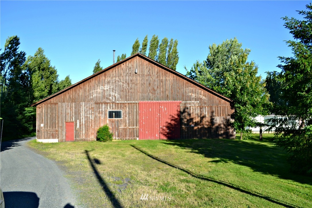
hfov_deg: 67.4
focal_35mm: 27
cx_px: 156
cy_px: 104
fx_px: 234
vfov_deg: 47.9
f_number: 7.1
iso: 100
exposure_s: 1/200
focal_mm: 18
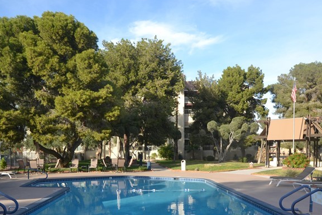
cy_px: 167
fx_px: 290
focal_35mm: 32
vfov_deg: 39.3
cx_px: 147
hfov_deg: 57.9
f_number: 6.3
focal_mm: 11.5
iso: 100
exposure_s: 1/160
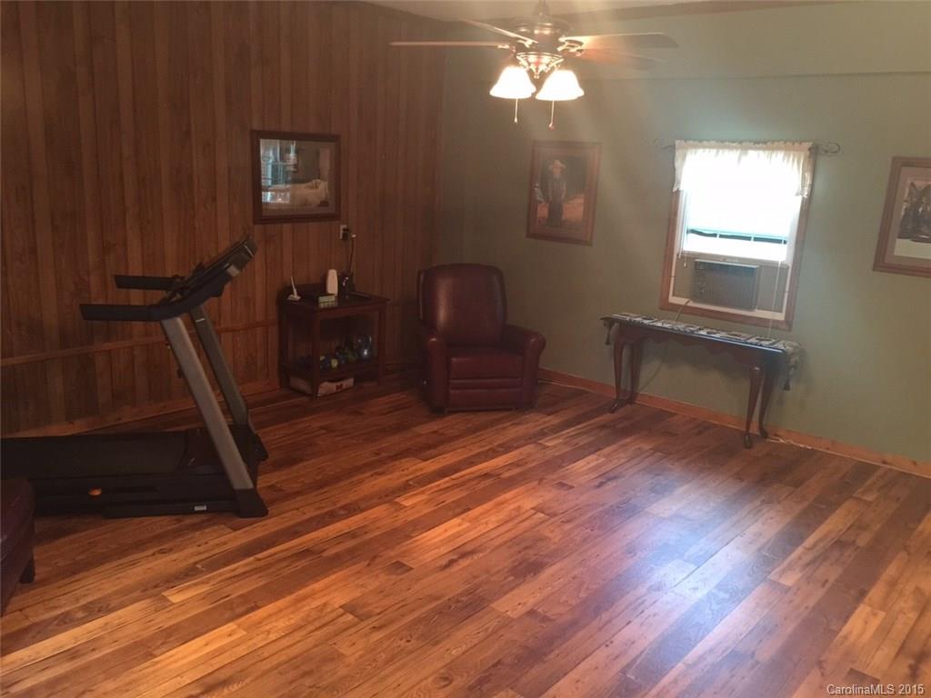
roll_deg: -4.5
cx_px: 466
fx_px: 780
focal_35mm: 29
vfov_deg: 48.2
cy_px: 349
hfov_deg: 61.7
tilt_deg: -12.8
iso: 125
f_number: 2.2
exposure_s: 1/10
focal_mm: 4.15
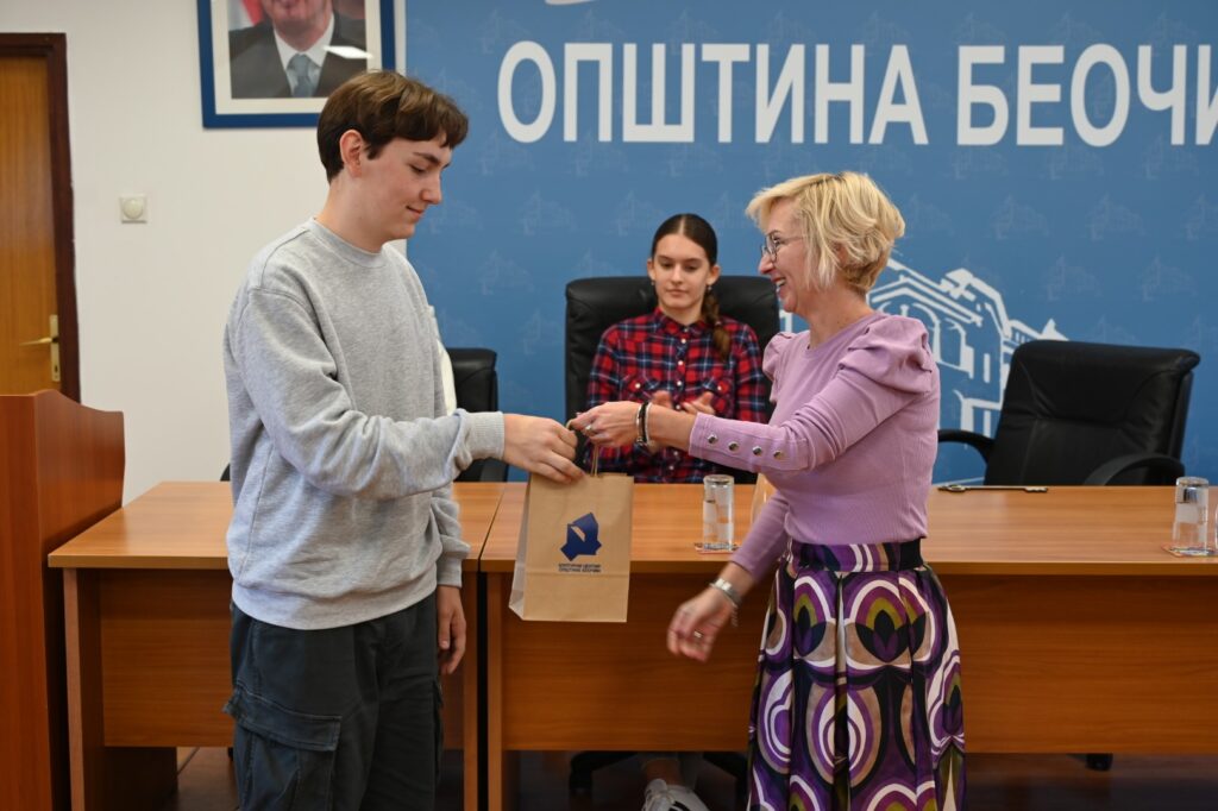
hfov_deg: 41.9
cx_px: 609
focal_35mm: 47
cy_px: 406
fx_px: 1590
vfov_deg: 28.6
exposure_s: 1/50
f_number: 4
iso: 320
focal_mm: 47
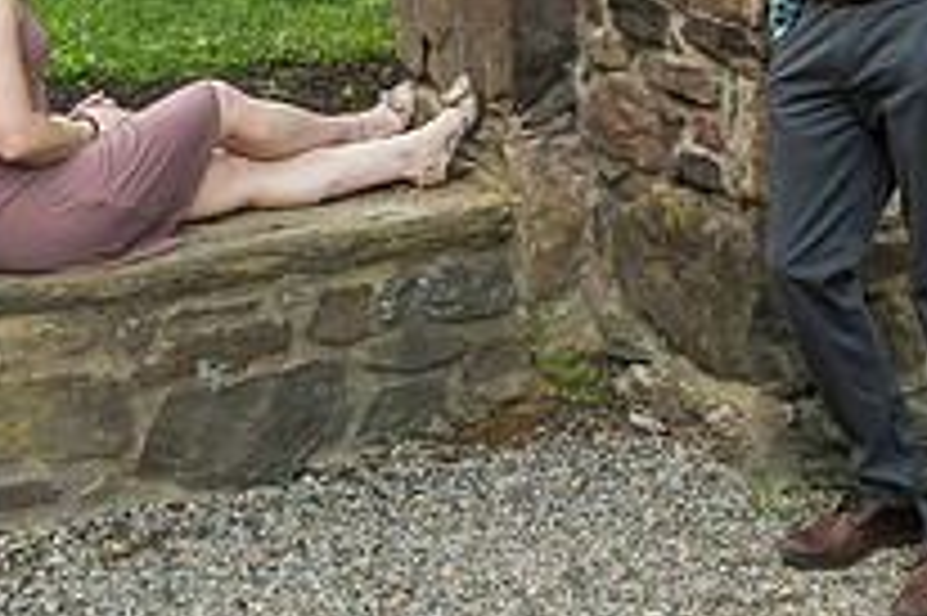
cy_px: -218
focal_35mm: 79
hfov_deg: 25.7
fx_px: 2033
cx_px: 472
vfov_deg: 16.2
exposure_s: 1/125
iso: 800
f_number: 4
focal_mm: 28
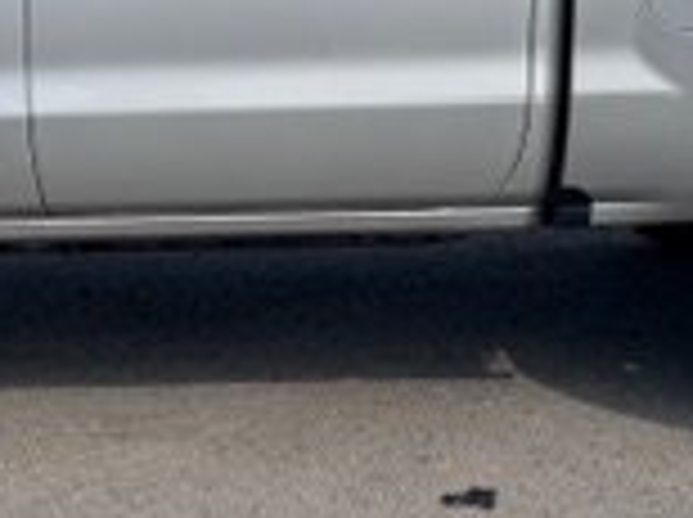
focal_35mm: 100
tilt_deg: -11.1
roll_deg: +2.7
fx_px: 1999
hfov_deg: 19.5
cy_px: 162
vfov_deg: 14.7
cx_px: 158
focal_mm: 6.76
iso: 80
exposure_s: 1/4975
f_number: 1.78
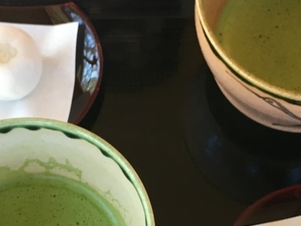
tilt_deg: -70.2
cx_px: 136
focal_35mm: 85
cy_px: 180
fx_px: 739
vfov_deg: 17.2
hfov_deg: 23.0
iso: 32
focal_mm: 4.15
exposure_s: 1/30
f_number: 2.2
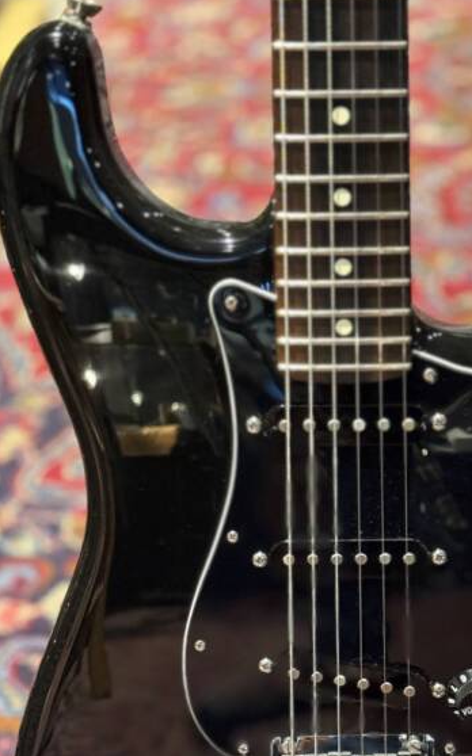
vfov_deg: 28.0
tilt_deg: -35.4
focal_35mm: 73
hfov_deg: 17.7
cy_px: 512
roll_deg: +3.4
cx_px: 361
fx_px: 1505
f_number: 1.78
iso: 640
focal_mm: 6.76
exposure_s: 1/30
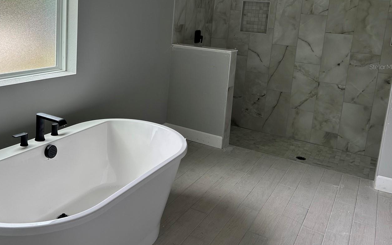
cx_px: 150
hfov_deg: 54.8
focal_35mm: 35
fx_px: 374
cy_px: 67
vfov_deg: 35.6
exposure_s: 1/347
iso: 50
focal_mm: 5.7
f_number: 1.5
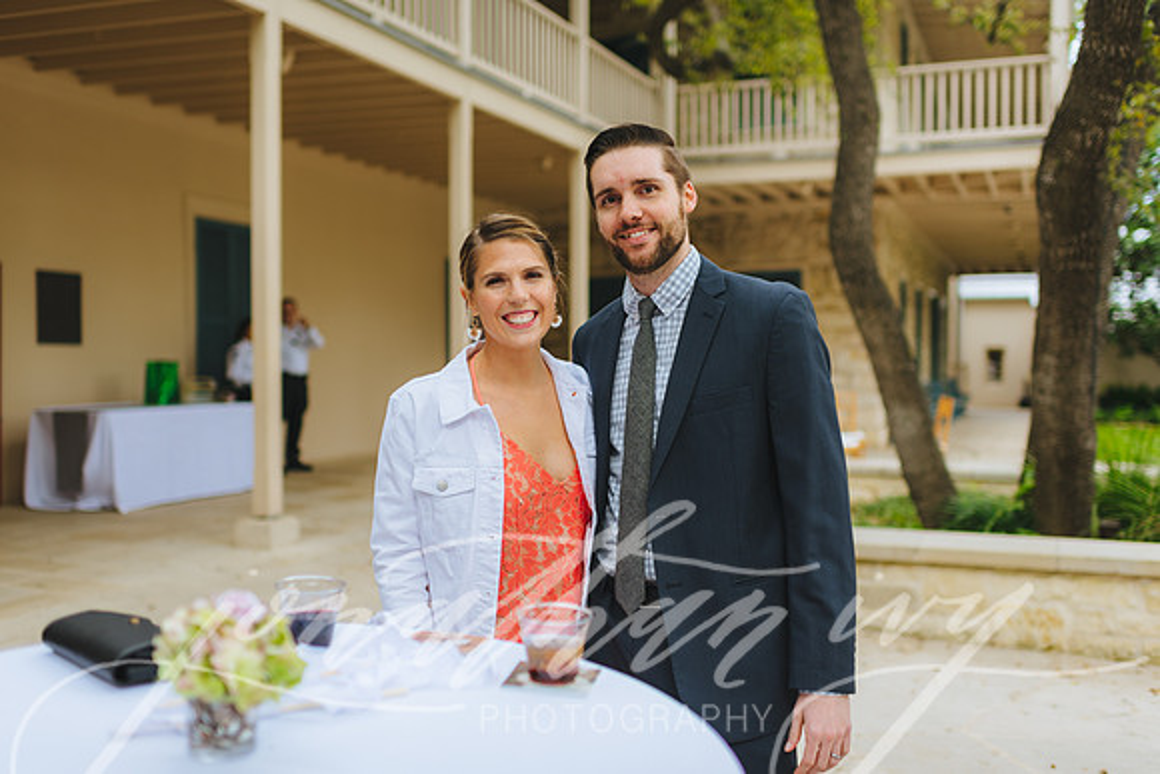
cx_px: 580
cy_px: 387
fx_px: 1128
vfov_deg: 37.9
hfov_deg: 54.4
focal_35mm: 35
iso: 80
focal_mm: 35
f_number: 2
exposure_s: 1/800
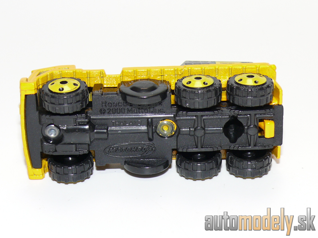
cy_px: 119
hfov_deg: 19.1
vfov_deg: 14.4
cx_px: 159
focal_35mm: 103
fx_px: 946
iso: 100
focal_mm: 13.5
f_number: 4
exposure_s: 1/30
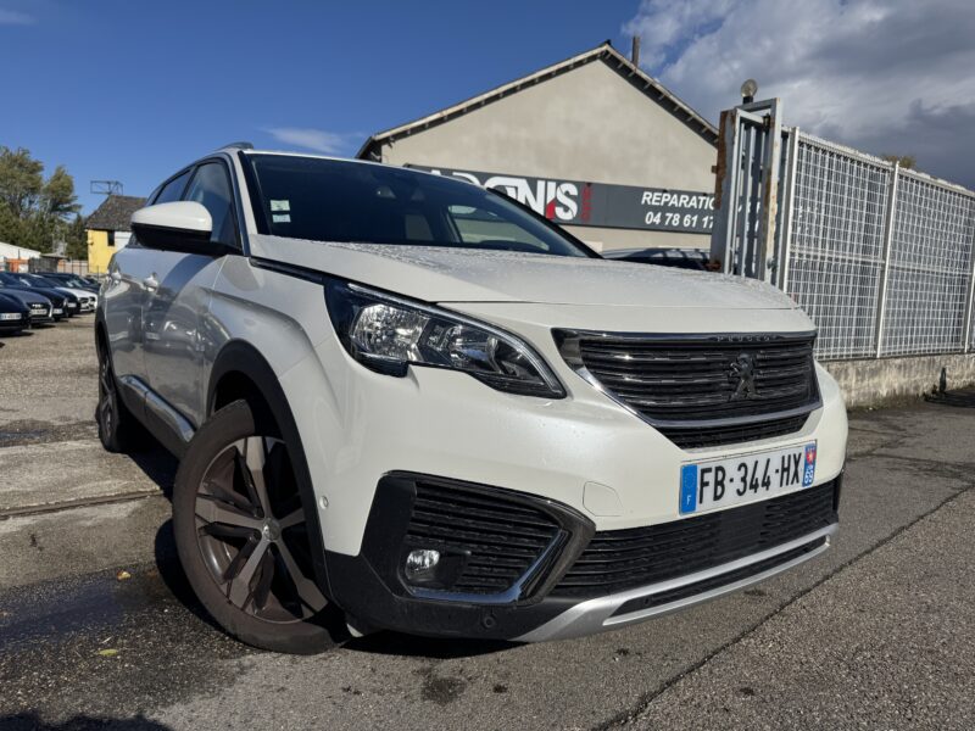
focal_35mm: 24
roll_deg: -2.8
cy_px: 366
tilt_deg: -5.9
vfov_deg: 56.8
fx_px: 676
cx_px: 488
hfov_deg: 71.6
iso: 80
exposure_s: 1/12346
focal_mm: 6.76
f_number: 1.78
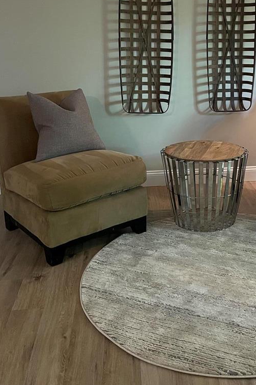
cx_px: 209
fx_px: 459
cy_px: 127
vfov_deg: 44.8
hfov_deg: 30.3
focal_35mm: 43
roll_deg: -0.2
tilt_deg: -11.4
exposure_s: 1/60
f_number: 1.6
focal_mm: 4.2
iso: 500
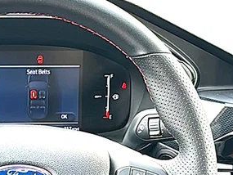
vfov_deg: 13.5
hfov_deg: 18.0
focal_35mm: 108
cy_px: 175
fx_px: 727
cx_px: 29
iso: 80
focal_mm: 6.86
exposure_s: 1/82
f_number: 1.78
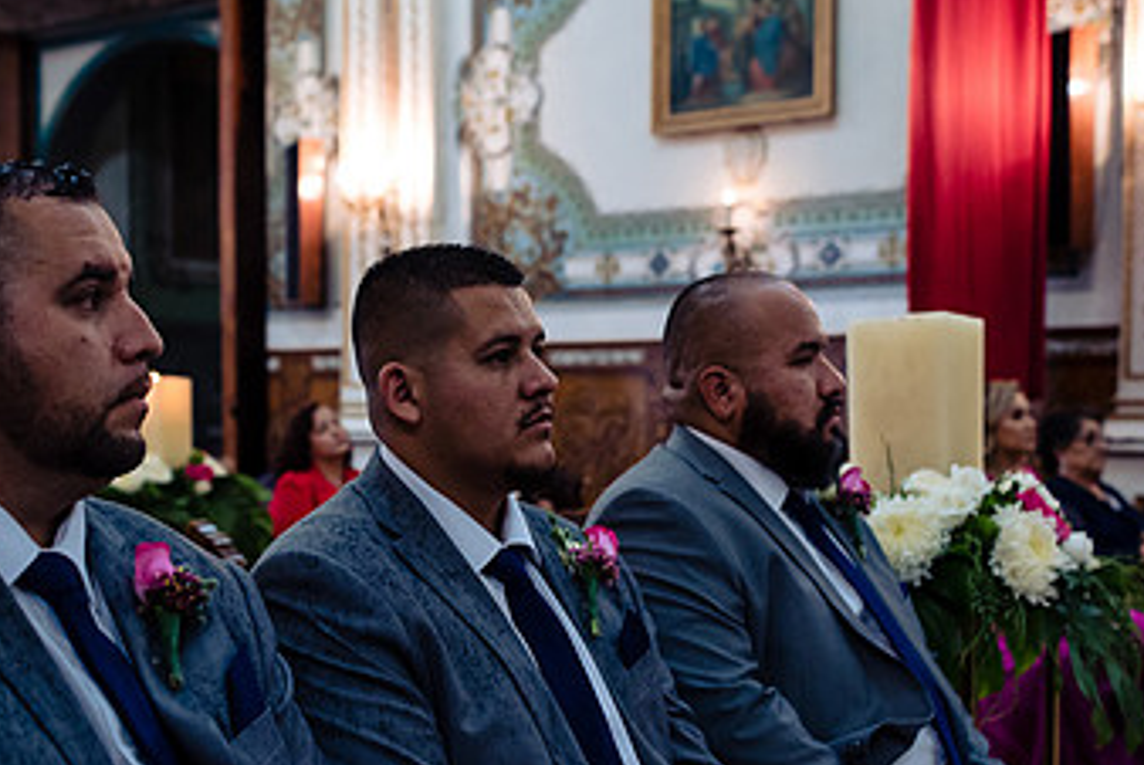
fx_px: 1908
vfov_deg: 22.6
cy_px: 506
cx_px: 494
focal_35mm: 60
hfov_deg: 33.3
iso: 1250
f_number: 3.2
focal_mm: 35
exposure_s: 1/100
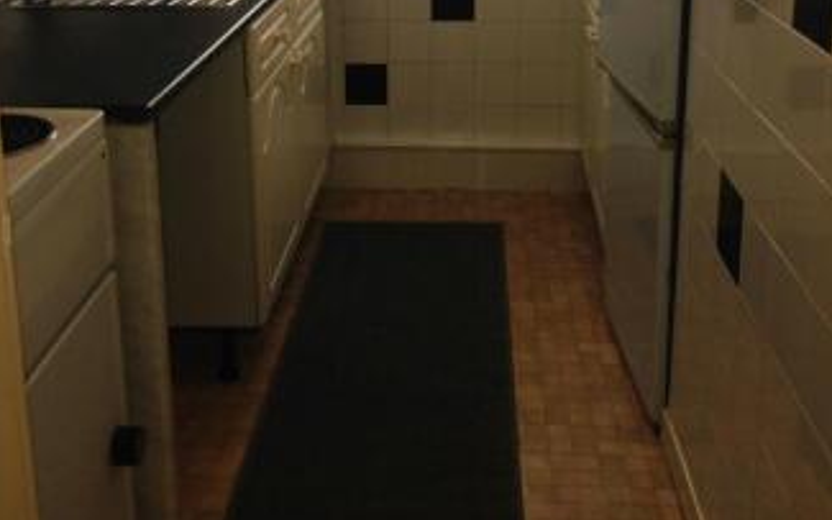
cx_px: 417
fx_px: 1066
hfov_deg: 42.7
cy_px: 42
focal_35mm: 47
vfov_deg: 26.4
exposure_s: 1/33
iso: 50
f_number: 2.4
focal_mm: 4.12
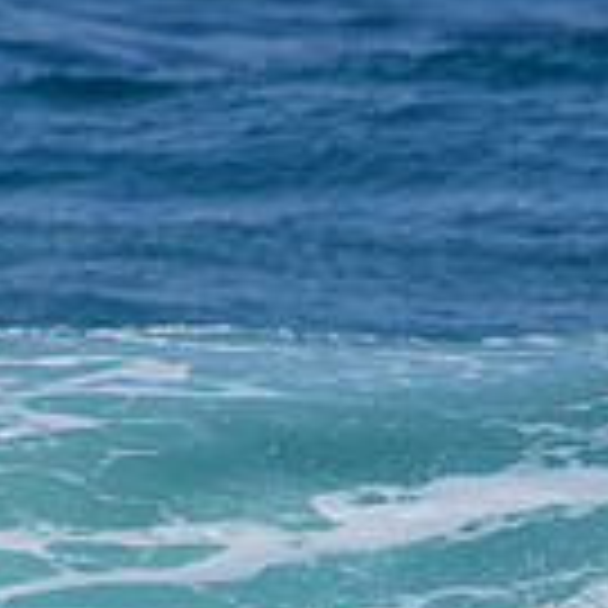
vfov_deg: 0.6
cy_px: 826
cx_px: 275
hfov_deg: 0.6
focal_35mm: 2738
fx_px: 54408
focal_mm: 500
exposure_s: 1/2000
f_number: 5.6
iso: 220
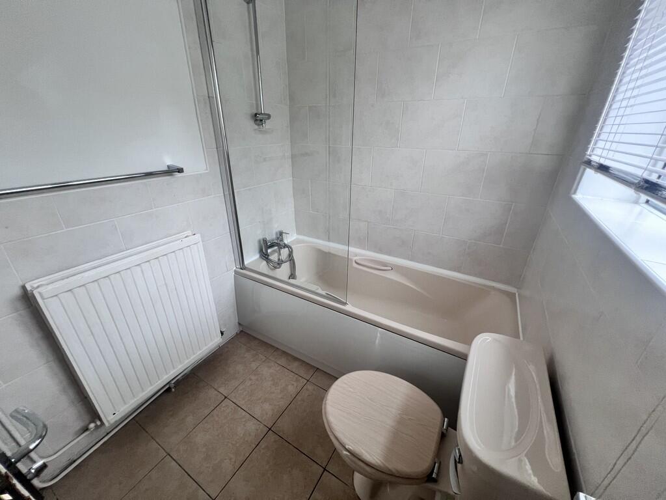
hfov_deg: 106.2
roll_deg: -0.1
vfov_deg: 89.9
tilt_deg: -24.6
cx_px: 333
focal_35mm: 13
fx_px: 250
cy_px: 250
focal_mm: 1.57
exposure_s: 1/50
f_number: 1.8
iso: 160
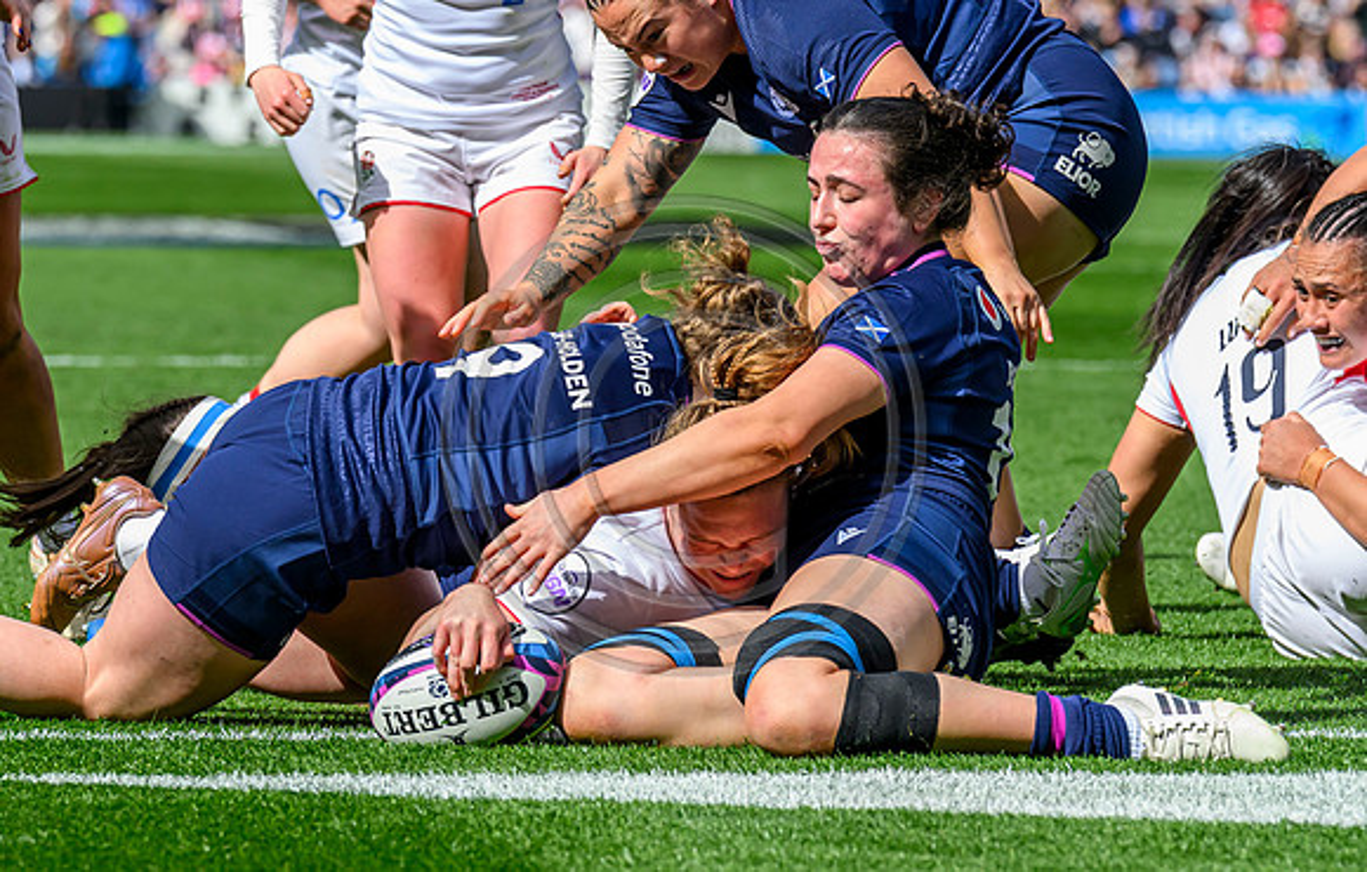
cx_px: 523
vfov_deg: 3.4
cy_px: 508
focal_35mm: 388
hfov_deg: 5.4
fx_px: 14540
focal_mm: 200
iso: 800
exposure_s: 1/3200
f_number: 5.6
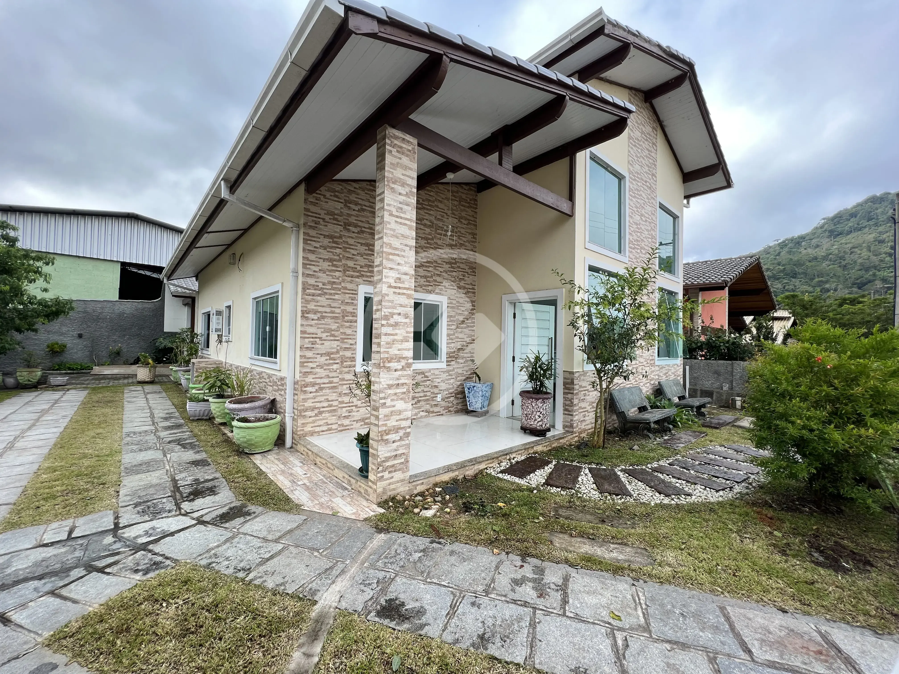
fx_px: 338
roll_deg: -1.0
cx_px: 450
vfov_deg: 89.9
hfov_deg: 106.2
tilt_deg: +0.2
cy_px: 337
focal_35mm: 13
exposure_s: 1/328
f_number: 1.8
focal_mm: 1.57
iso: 32
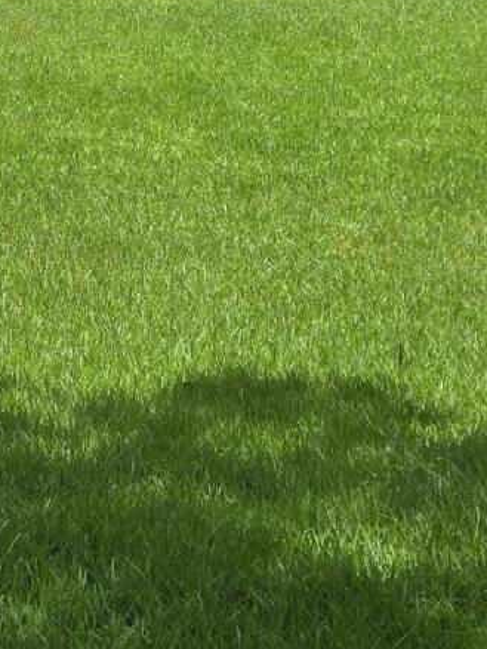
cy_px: 44
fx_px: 1968
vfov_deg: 18.4
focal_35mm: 105
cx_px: -37
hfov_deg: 13.8
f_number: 1.8
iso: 50
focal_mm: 5.4
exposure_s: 1/2921
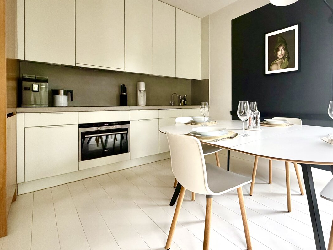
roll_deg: +0.3
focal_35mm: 19
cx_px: 218
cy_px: 103
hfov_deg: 82.2
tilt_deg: -0.2
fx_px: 183
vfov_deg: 68.2
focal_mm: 2.22
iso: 320
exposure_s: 1/121
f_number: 2.2
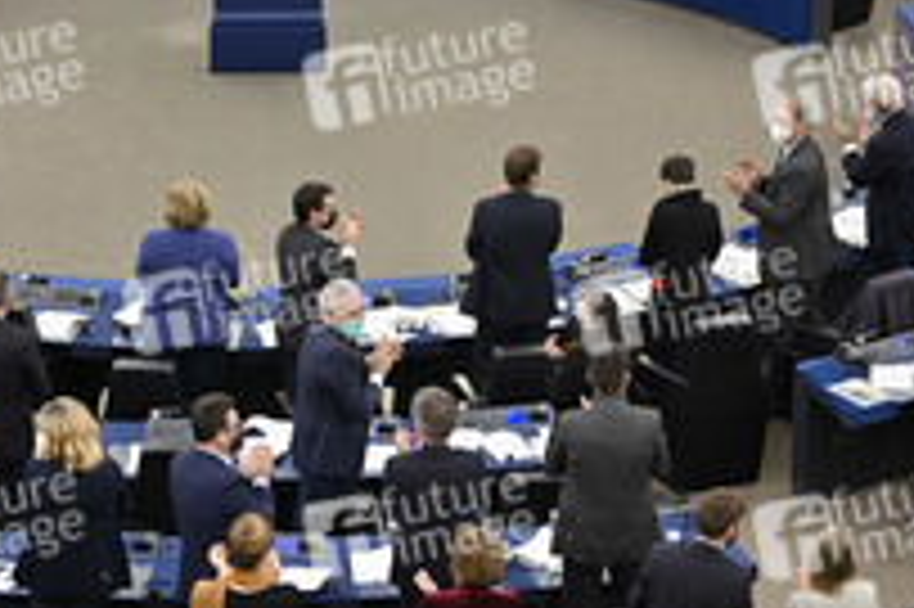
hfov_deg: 10.3
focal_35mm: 200
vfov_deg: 6.9
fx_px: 5074
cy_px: 414
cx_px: 299
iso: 1250
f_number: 2.8
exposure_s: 1/500
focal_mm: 90
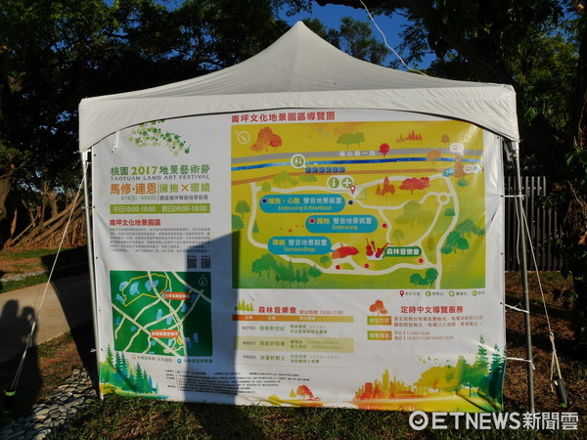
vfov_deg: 56.8
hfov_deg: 71.6
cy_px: 220
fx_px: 407
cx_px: 294
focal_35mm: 24
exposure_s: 1/500
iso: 200
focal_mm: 12
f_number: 11
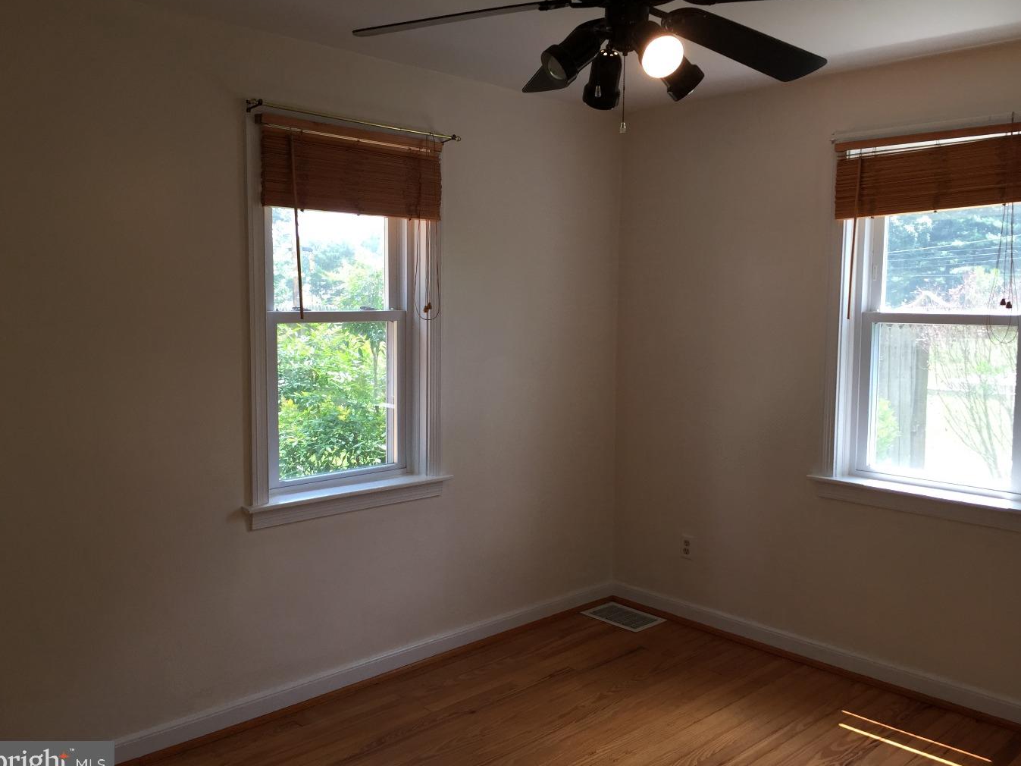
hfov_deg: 58.3
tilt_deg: -5.3
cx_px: 528
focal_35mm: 31
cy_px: 375
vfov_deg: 45.4
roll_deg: -1.8
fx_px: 914
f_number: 2.2
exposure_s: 1/120
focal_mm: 4.15
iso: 40
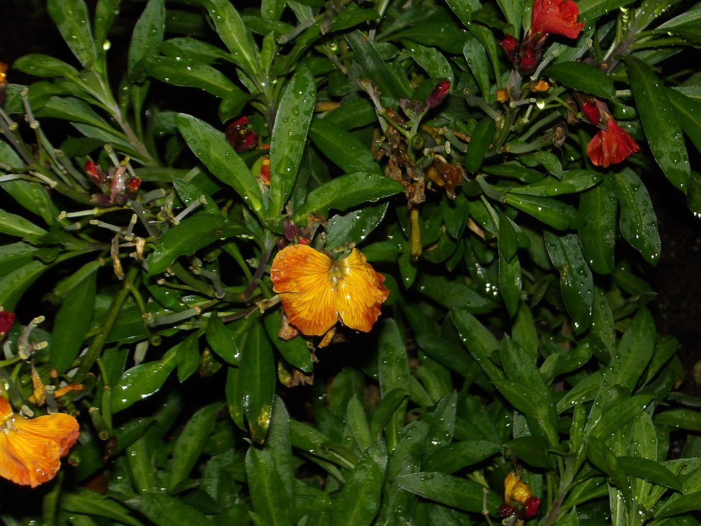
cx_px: 350
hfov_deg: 18.2
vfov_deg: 13.7
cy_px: 263
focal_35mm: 108
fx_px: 2187
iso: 320
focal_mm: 19.6
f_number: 6.6
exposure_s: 1/54
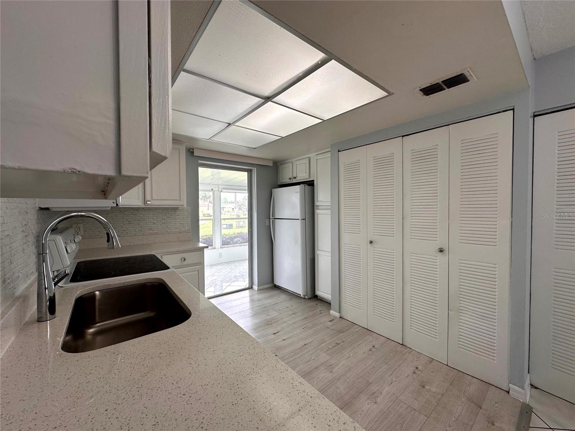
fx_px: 233
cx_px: 288
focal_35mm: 14
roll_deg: +0.2
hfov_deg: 102.1
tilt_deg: -1.5
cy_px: 216
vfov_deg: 85.7
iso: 64
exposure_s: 1/120
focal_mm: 2.22
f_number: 2.2
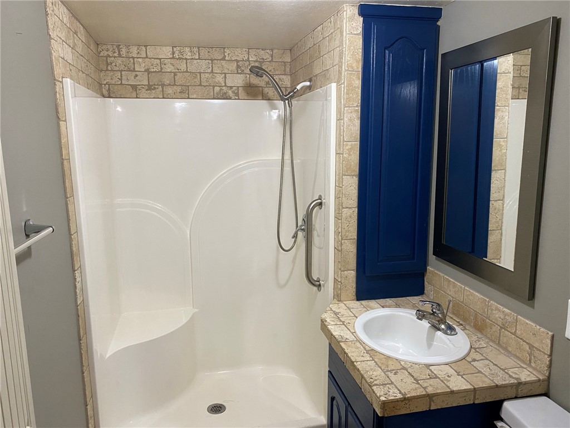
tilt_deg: -10.4
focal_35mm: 26
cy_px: 214
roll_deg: +0.8
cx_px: 285
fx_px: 428
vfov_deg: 53.1
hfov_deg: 67.3
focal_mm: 4.25
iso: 250
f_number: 1.8
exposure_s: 1/60
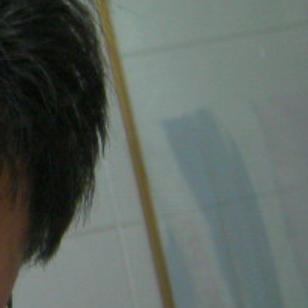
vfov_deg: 16.1
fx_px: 1077
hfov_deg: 15.1
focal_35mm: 107
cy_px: 41
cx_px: -158
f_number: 3.5
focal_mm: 6.8
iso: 200
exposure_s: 1/20.6
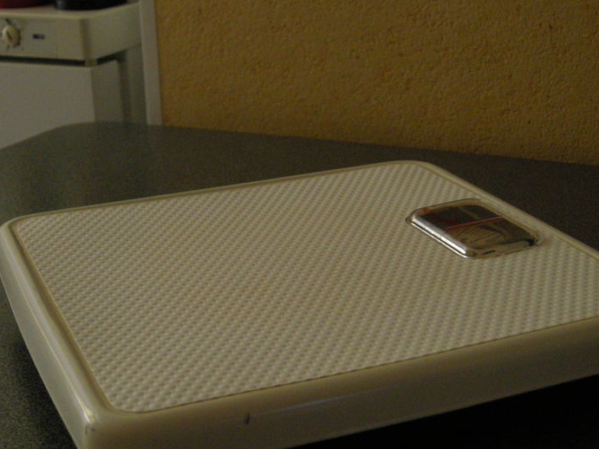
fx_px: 1176
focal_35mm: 68
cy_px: 283
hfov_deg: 28.5
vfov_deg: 21.6
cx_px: 354
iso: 400
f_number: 3.1
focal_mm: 10.1
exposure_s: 1/42.3
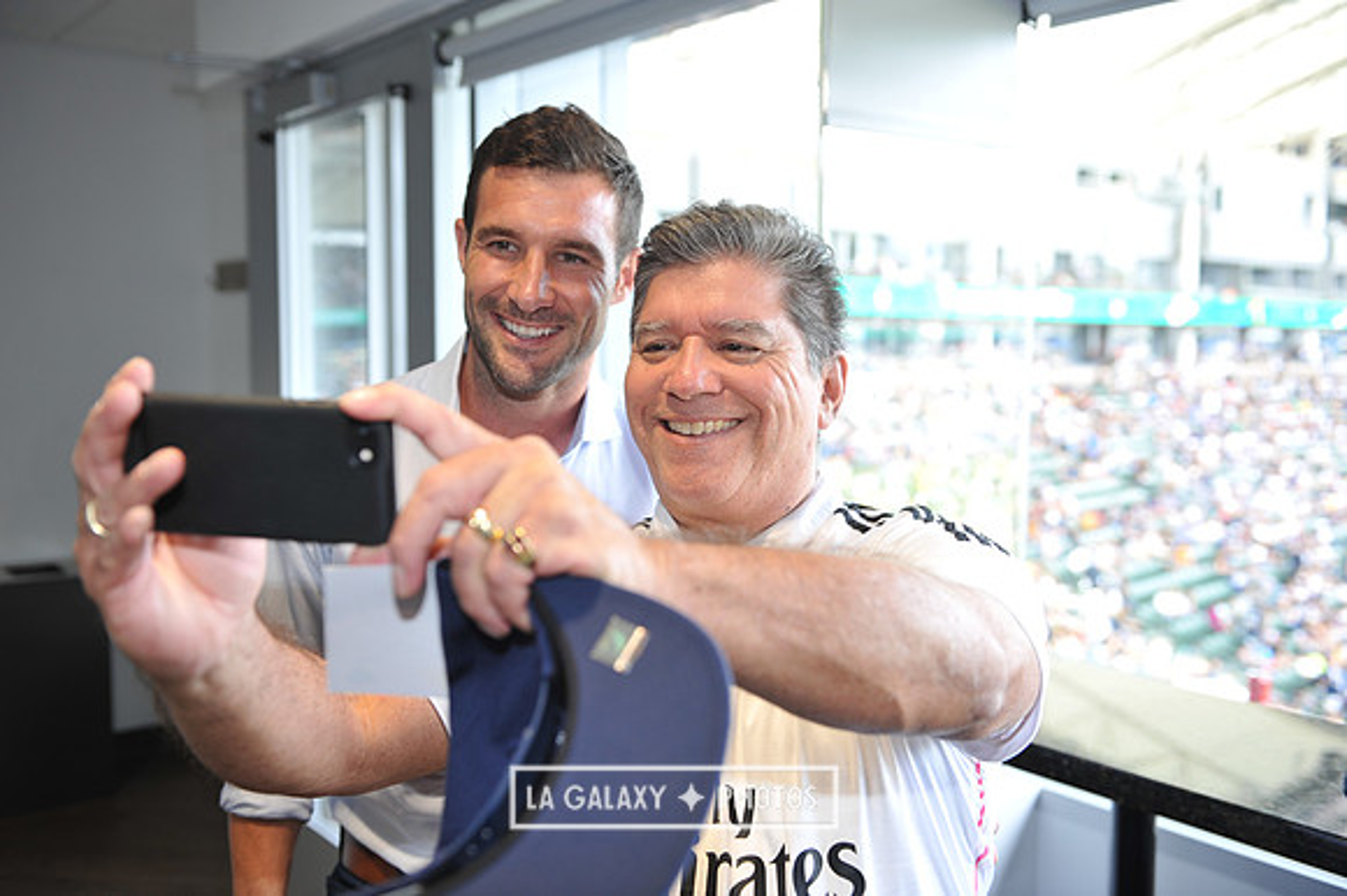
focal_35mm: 35
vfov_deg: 37.8
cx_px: 674
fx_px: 1309
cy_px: 448
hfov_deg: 54.5
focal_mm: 35
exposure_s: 1/80
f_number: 3.5
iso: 250
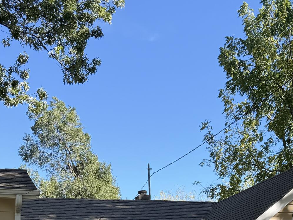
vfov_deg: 19.4
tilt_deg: +5.2
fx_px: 609
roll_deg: +1.3
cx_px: 112
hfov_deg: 27.0
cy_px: 252
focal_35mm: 72
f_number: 1.78
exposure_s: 1/1192
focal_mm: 6.76
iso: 80
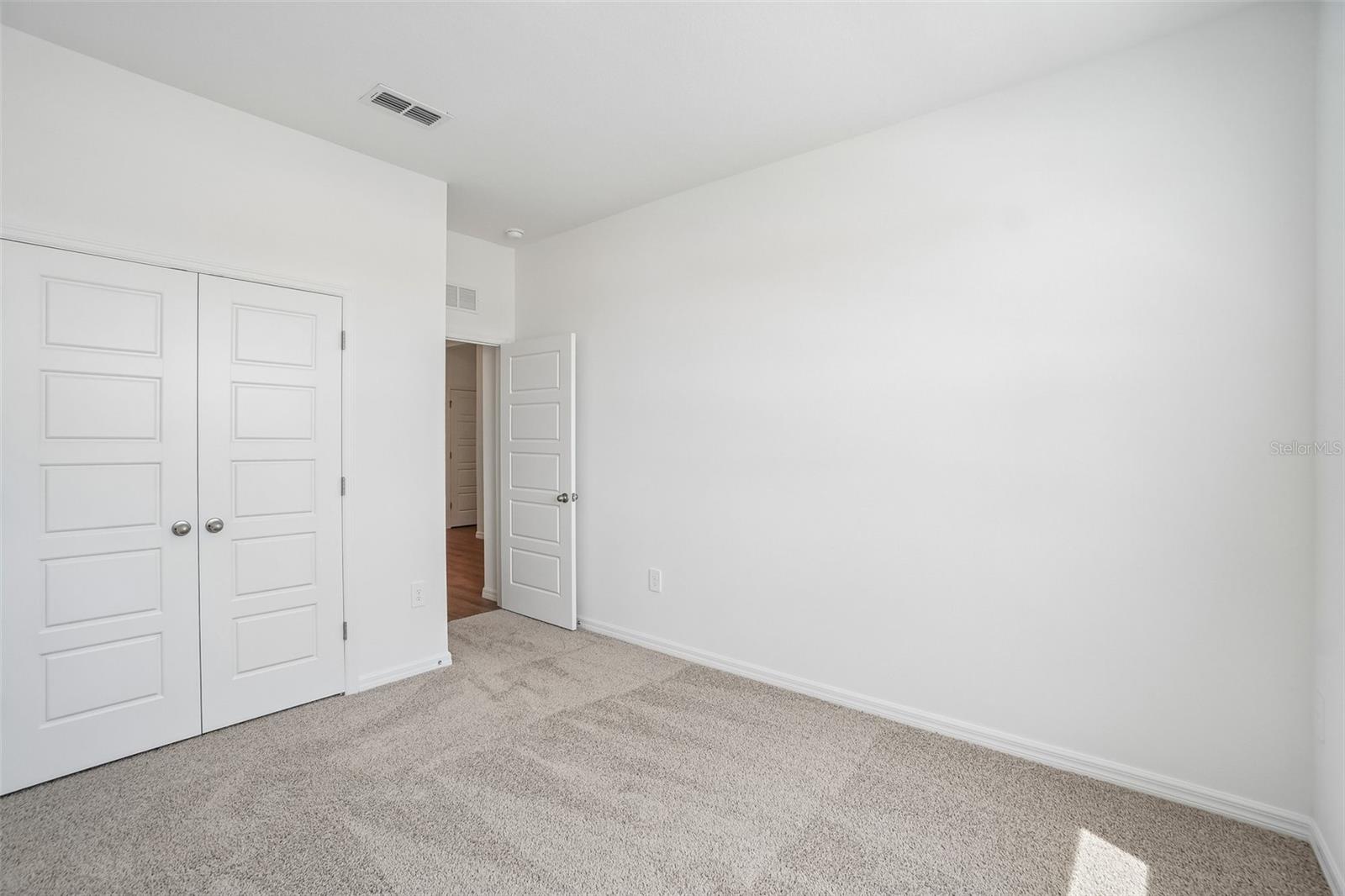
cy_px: 448
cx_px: 672
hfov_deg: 100.4
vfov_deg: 77.3
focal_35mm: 15
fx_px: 560
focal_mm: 10
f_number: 8
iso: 125
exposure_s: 1/30
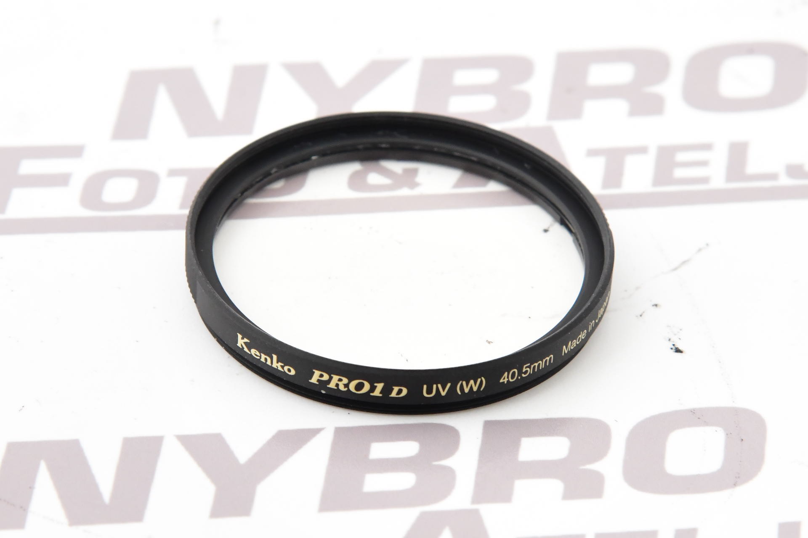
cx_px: 404
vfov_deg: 11.4
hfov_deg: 17.1
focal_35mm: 120
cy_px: 269
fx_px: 2693
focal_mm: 120
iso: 2500
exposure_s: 1/200
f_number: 11
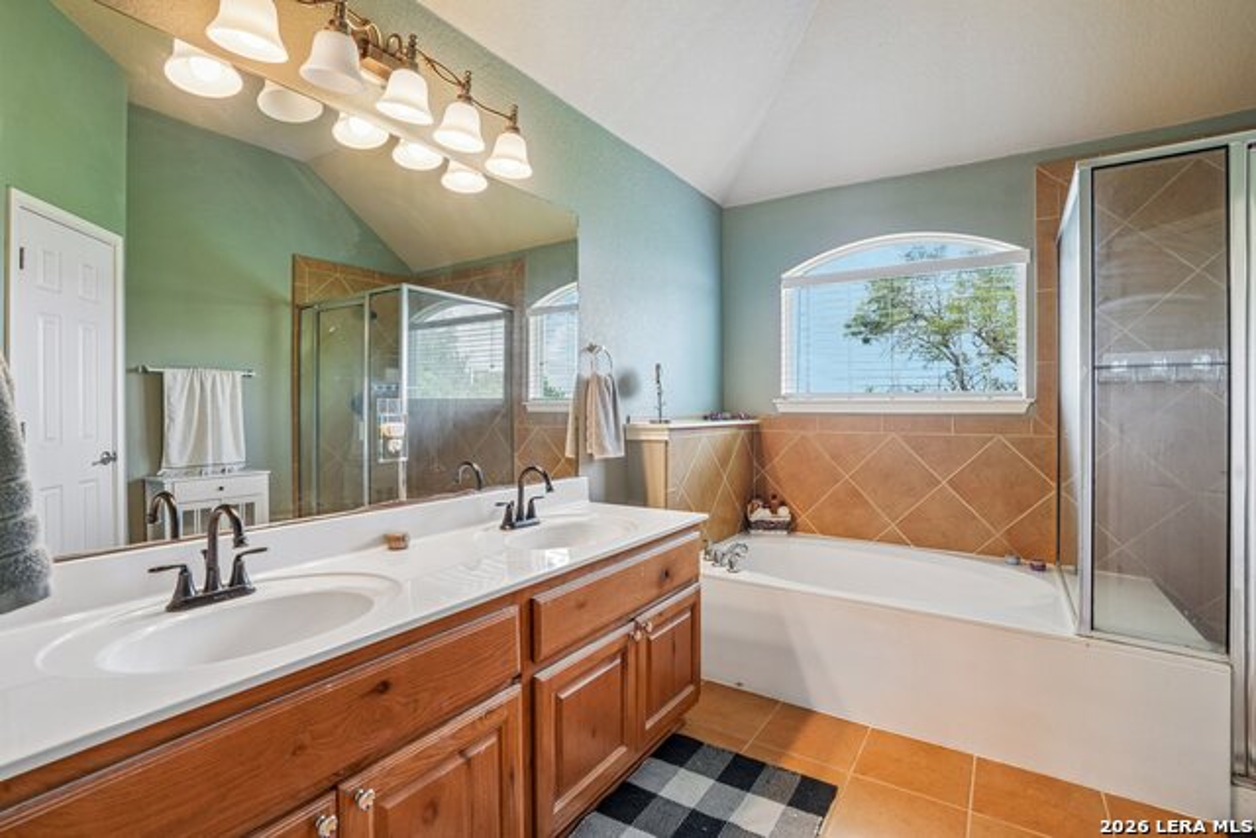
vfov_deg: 73.8
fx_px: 558
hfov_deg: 96.7
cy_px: 419
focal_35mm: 16
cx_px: 628
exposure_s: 1/30
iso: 400
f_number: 8
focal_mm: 16
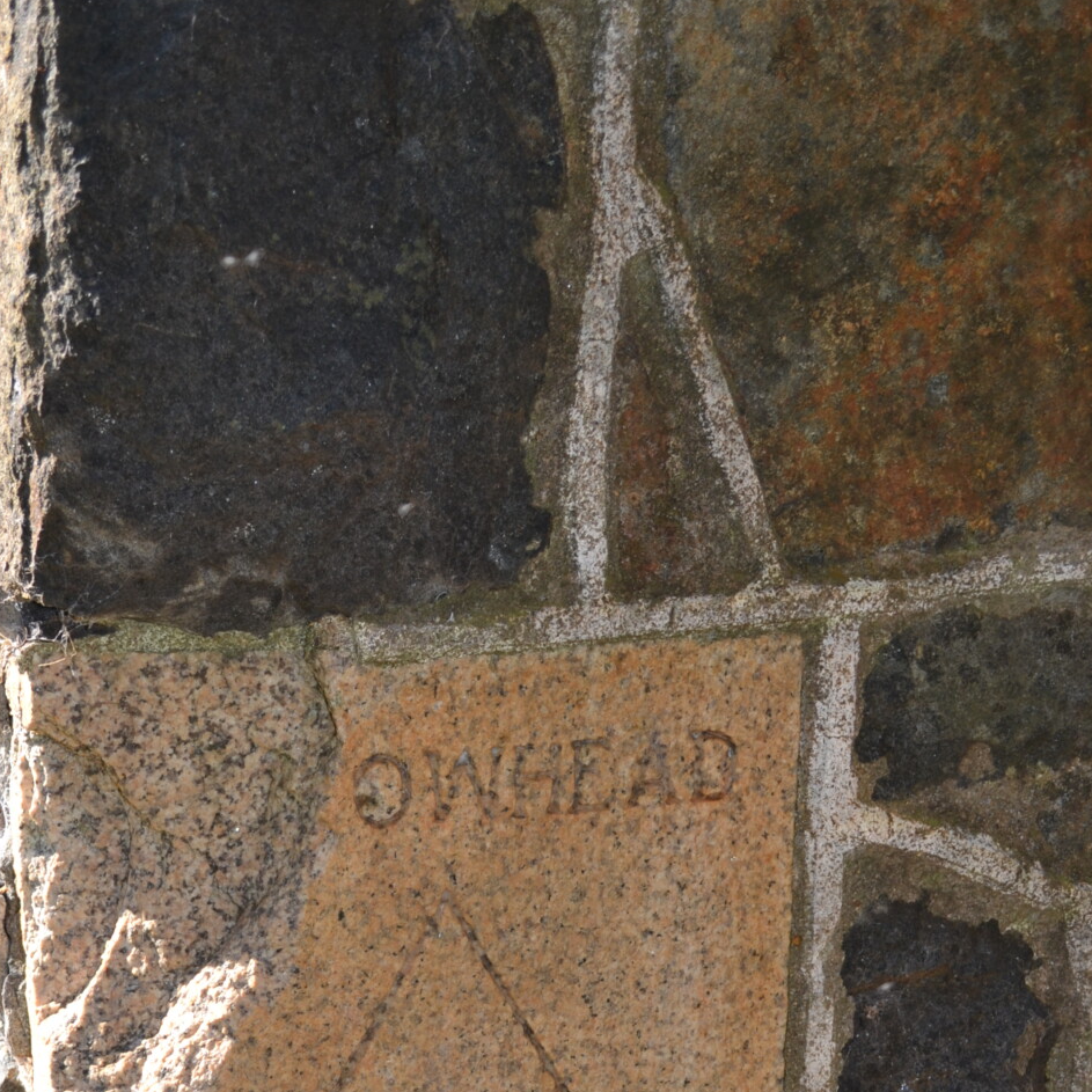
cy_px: 1164
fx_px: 2570
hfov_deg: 23.9
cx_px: 354
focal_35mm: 72
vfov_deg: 22.8
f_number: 4.2
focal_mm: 26
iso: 100
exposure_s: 1/200
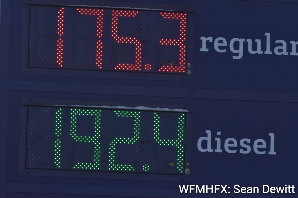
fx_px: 2979
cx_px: 149
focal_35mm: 360
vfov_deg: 3.8
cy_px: 99
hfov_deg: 5.7
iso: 500
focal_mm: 240
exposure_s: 1/1250
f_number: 8
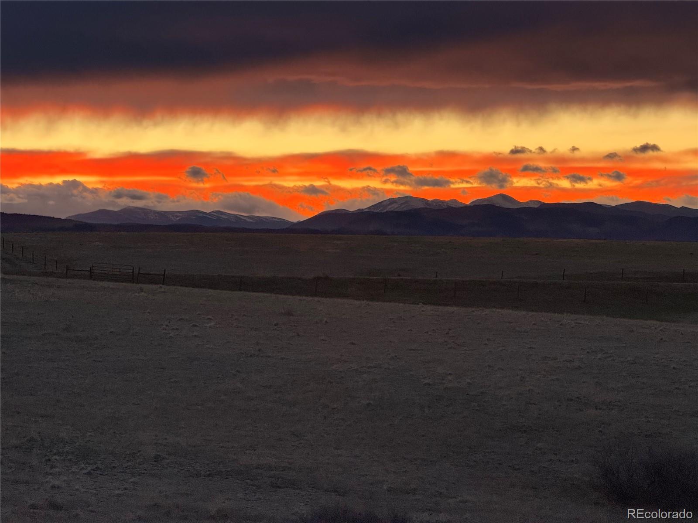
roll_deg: +0.3
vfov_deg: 12.3
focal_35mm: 120
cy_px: 262
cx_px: 349
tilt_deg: -0.3
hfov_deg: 16.4
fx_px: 2420
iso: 160
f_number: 2.8
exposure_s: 1/99
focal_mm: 15.66
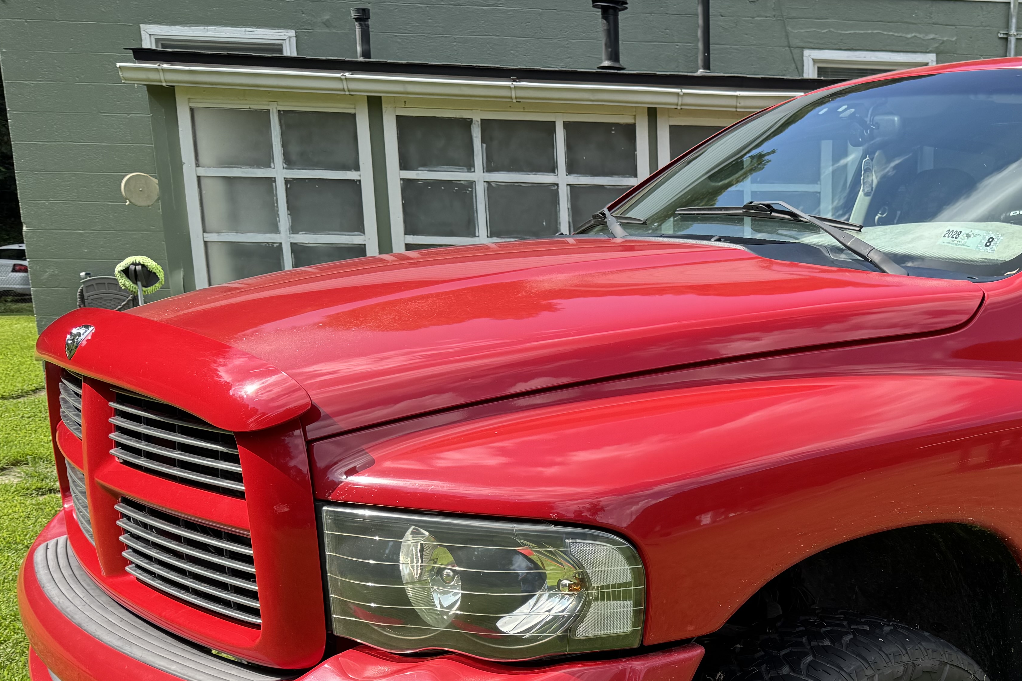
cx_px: 848
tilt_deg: -14.2
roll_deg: -0.8
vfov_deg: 31.1
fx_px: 1192
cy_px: 543
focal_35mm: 42
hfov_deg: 43.7
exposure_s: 1/1151
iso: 80
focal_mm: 6.76
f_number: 1.78
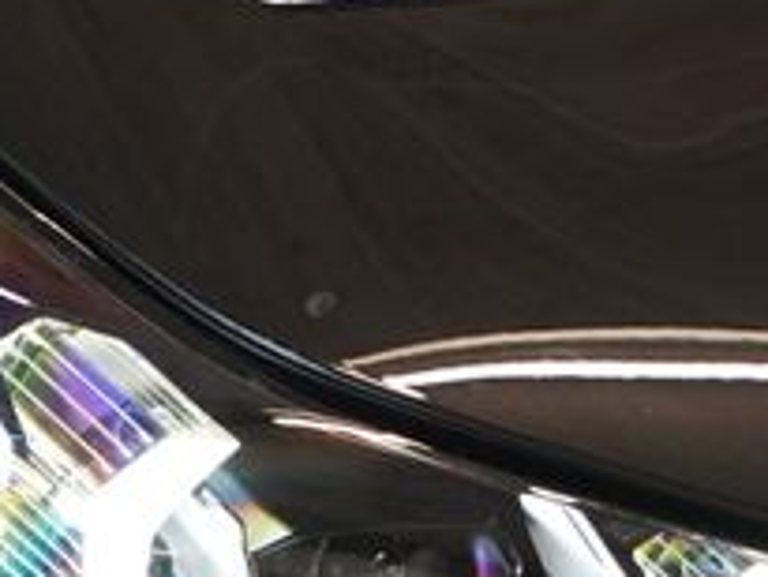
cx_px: 562
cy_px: 403
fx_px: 7459
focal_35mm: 336
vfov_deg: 4.4
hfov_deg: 5.9
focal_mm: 70
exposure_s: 1/160
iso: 5000
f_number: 5.6
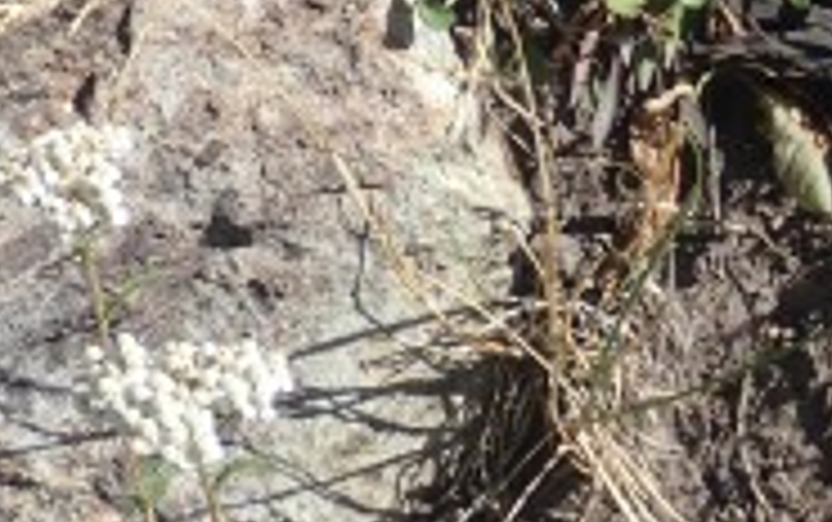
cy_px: 315
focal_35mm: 226
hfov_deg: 9.2
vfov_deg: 5.8
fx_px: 5129
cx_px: -169
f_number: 5.6
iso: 100
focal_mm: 13.47
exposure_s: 1/320
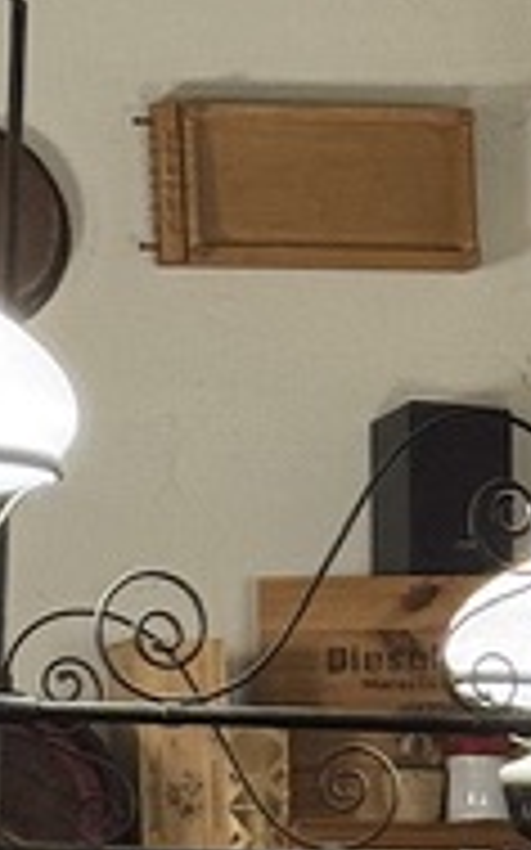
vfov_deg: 7.5
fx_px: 6372
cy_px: 1232
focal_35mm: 275
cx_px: 1107
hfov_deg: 4.7
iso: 250
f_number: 1.78
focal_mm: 6.76
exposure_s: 1/33
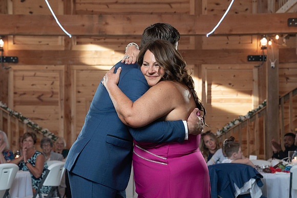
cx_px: 148
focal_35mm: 70
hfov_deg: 28.8
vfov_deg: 19.5
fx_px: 578
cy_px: 99
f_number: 5.6
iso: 2000
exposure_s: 1/200
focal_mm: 70
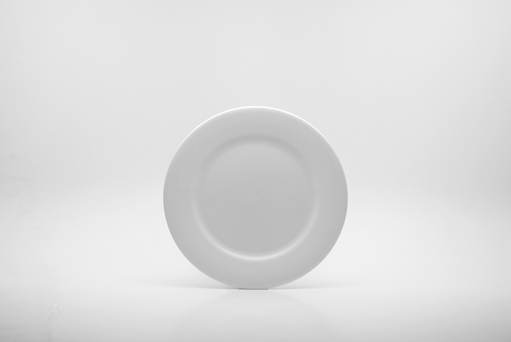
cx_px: 256
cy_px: 171
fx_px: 1812
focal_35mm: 128
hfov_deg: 16.1
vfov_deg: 10.8
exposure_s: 1/15
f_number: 9
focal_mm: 85
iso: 100
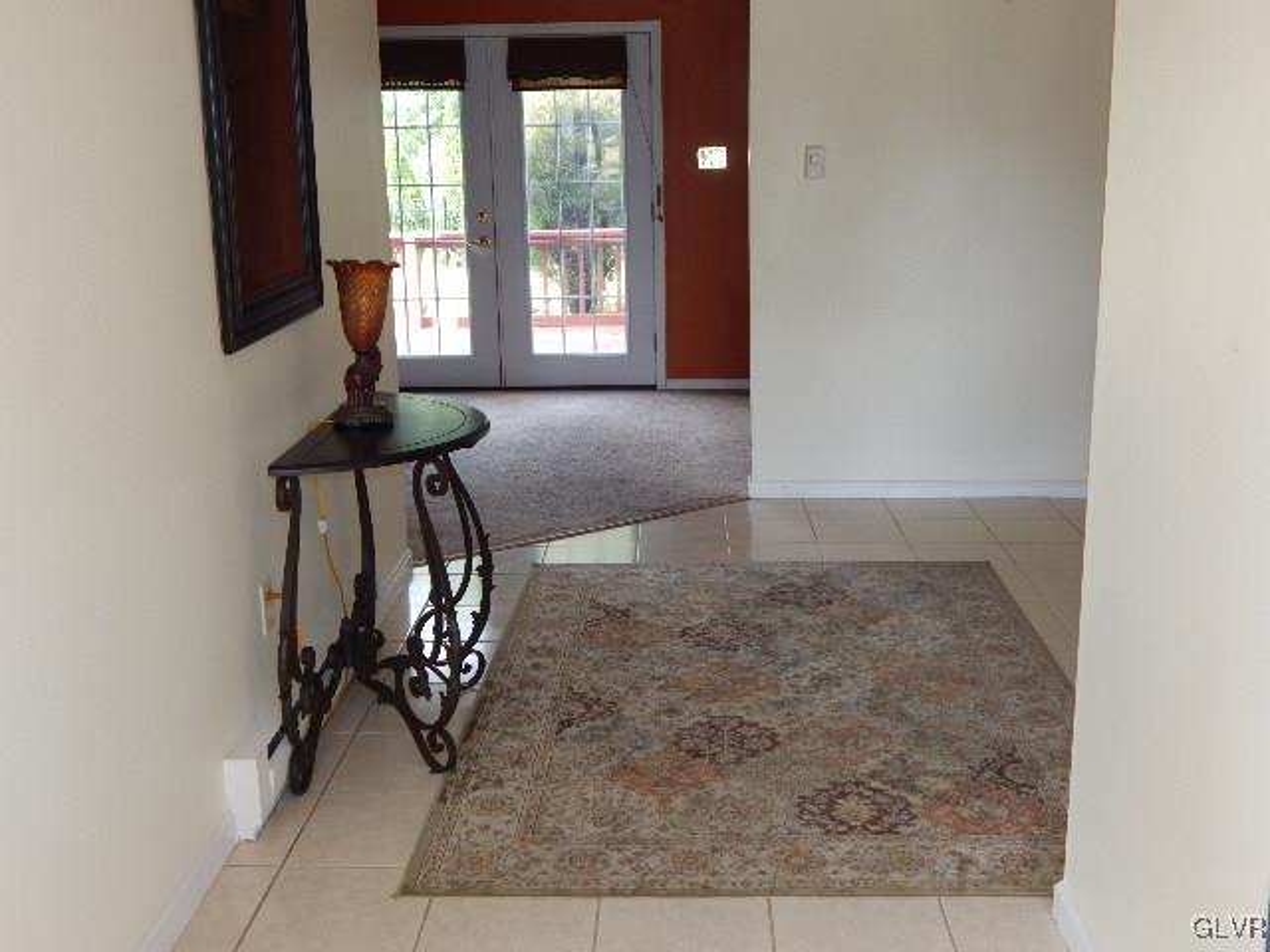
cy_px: 476
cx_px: 635
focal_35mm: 38
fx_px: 1394
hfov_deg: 49.0
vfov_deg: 37.7
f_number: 3.4
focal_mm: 6.8
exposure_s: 1/40
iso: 125
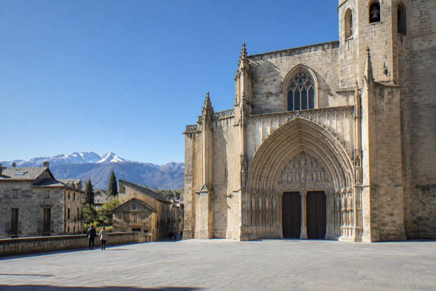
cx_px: 218
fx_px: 424
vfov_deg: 37.8
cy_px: 146
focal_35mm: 35
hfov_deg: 54.5
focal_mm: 35
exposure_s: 1/640
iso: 320
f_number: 9
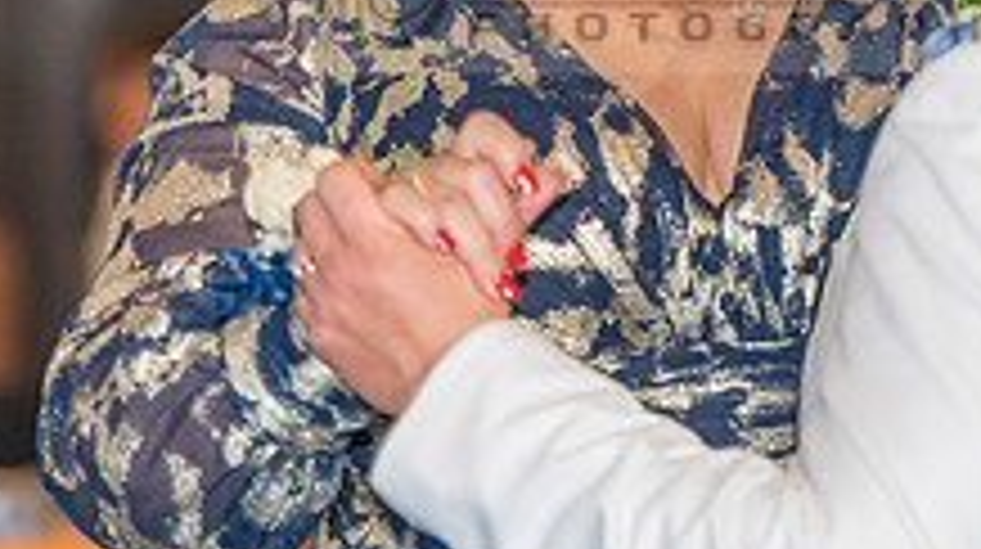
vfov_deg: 2.7
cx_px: 693
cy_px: -34
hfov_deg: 4.8
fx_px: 11613
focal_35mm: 447
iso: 1000
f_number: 2.8
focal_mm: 160
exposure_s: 1/125
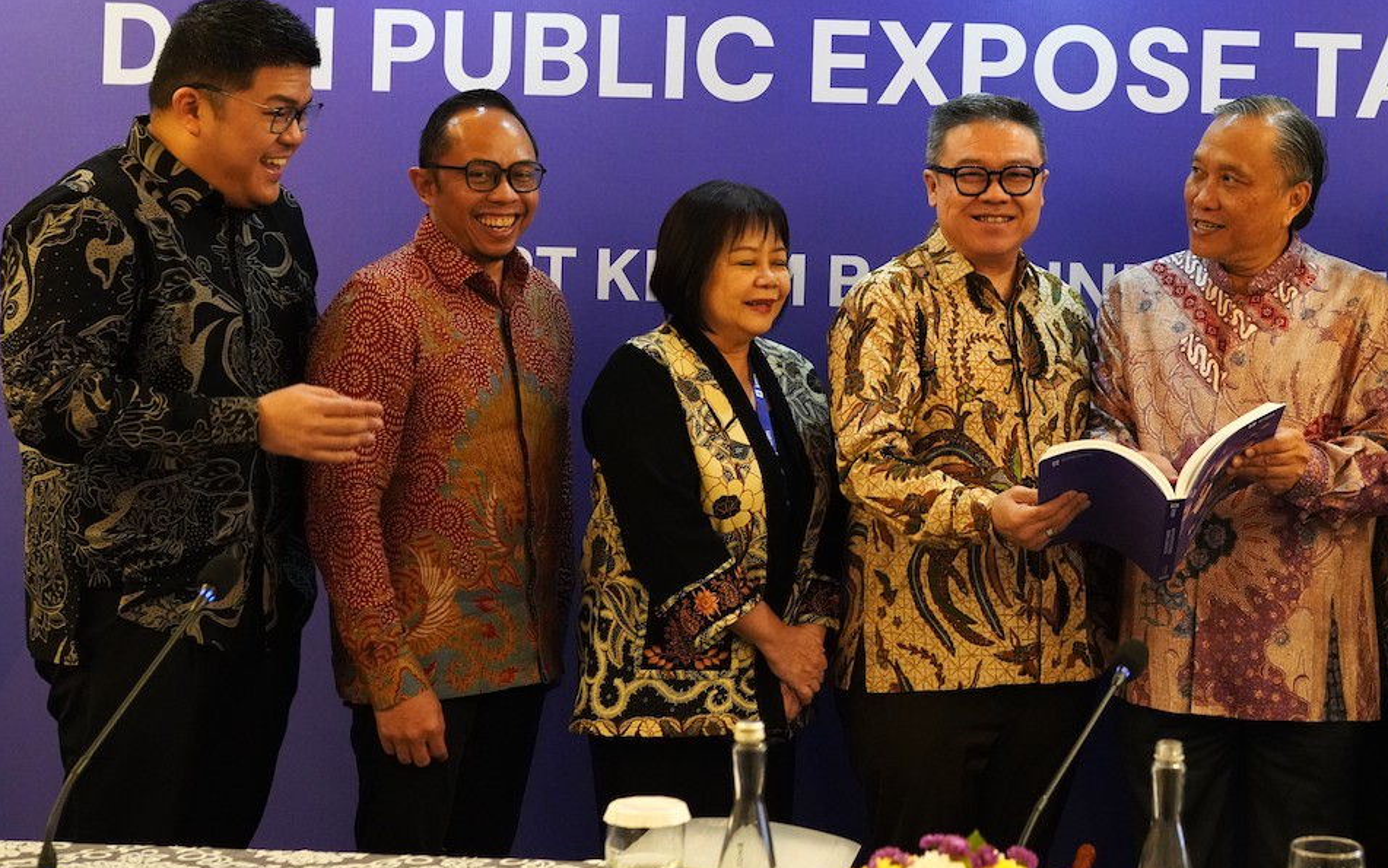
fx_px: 2270
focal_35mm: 60
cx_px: 1073
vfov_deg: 21.6
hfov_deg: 33.2
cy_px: 285
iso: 4000
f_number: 3.2
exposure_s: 1/250
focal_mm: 35
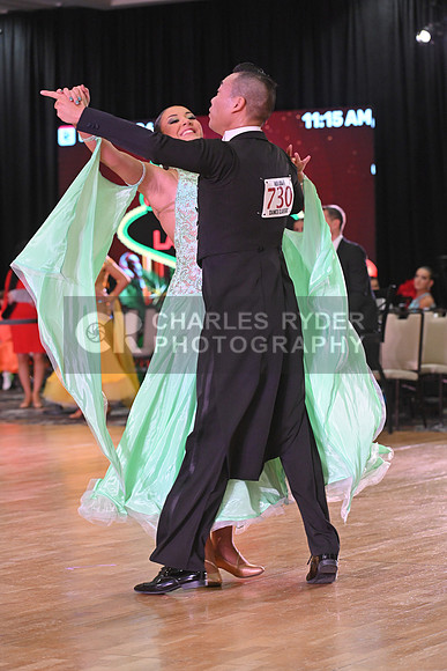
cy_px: 336
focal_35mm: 112
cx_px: 224
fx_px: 2085
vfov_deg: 18.3
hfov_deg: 12.2
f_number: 5
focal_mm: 112
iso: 2500
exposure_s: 1/320
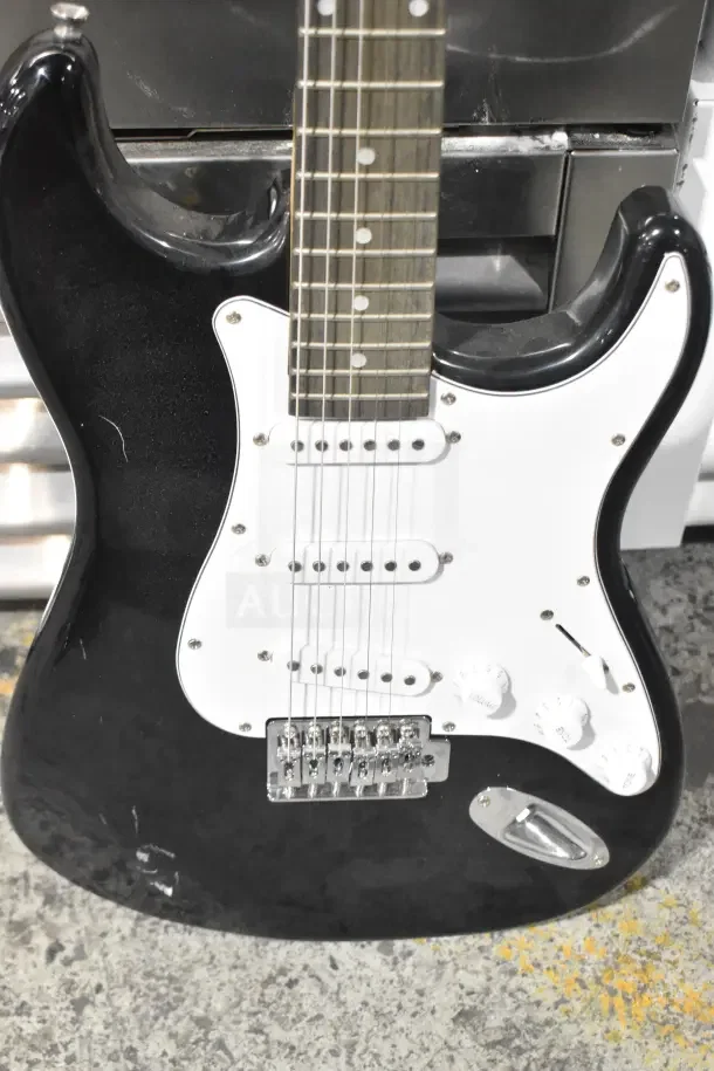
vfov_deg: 36.9
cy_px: 536
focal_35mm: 54
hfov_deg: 25.1
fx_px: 1606
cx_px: 357
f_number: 6.3
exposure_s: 1/160
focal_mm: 36
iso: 6400
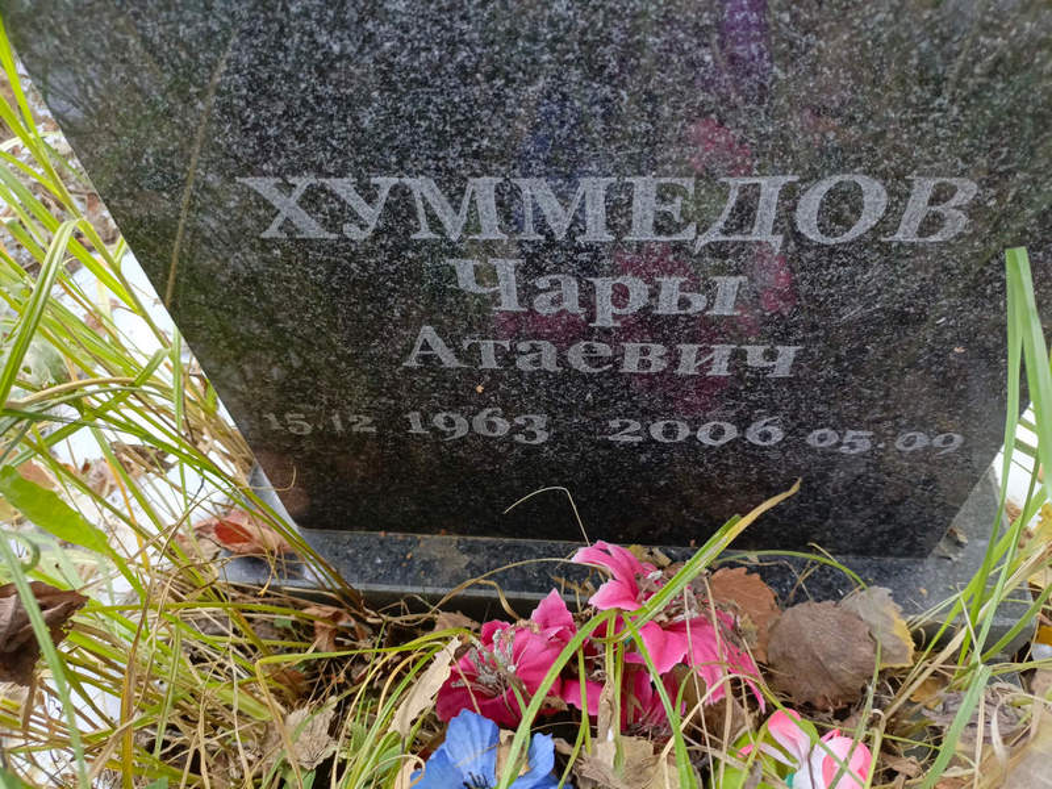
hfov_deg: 69.4
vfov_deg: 54.9
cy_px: 394
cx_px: 526
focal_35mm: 25
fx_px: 760
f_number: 1.69
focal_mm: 4.76
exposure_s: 1/40
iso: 683
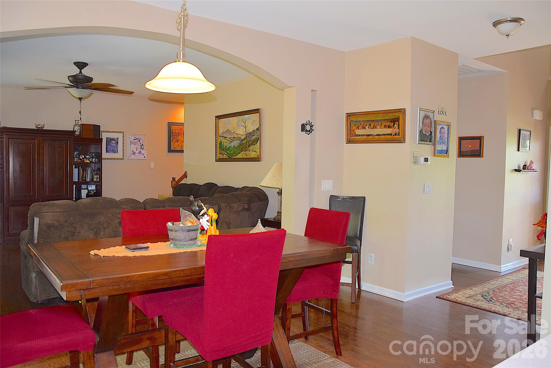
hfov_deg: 67.4
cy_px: 184
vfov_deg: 48.0
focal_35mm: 27
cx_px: 276
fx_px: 413
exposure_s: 1/60
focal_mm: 18
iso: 800
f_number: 4
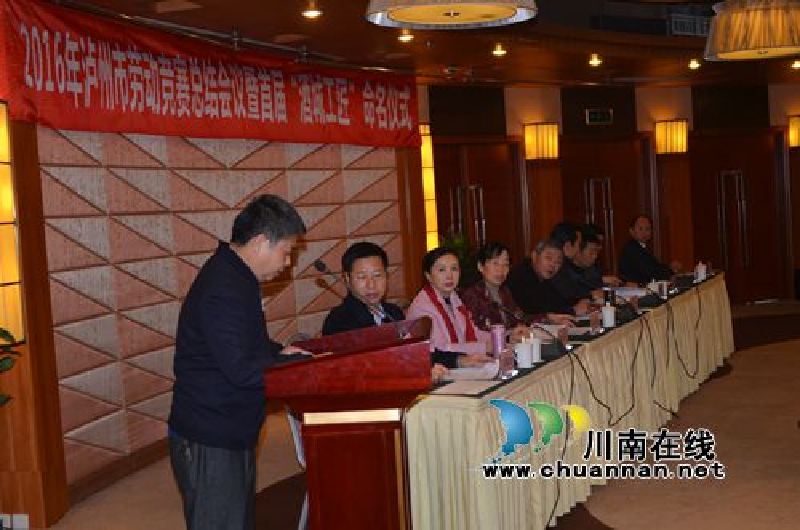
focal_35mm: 48
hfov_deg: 41.2
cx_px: 400
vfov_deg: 27.9
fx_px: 1064
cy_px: 265
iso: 100
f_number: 3.8
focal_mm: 32
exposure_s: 1/60
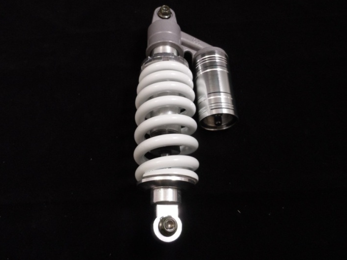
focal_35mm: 25
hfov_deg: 69.4
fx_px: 251
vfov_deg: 54.9
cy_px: 127
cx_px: 172
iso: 240
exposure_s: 1/30
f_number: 3.2
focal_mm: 4
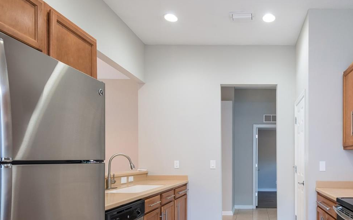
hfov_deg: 69.1
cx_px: 252
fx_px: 240
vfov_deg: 48.5
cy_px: 144
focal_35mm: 25
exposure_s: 1/10
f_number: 7.1
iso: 360
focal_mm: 15
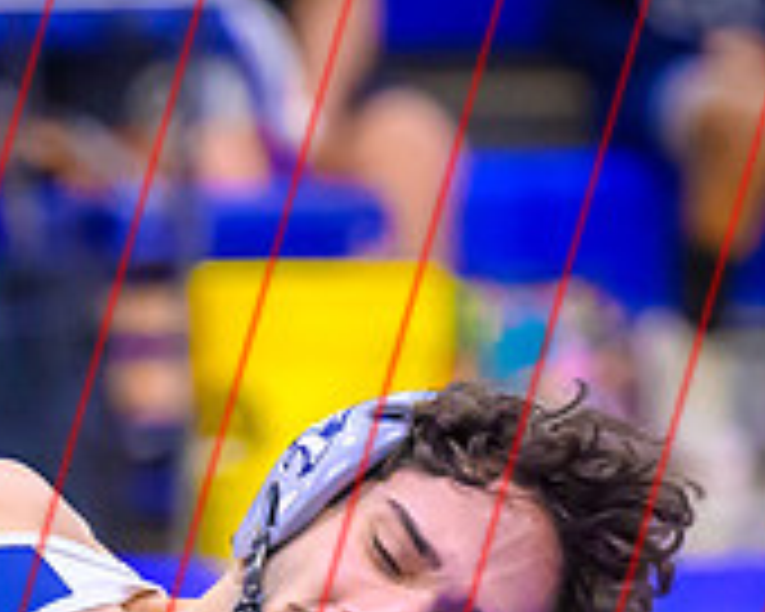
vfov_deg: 2.7
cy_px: 881
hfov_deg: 3.4
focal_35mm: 575
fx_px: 13019
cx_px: -38
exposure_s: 1/640
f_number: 2.8
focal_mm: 150
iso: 6400
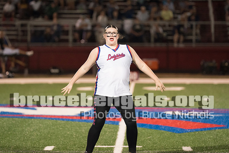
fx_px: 1654
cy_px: 54
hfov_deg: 7.9
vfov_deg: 5.3
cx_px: 114
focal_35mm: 260
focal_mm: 200
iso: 8000
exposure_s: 1/1000
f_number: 2.8
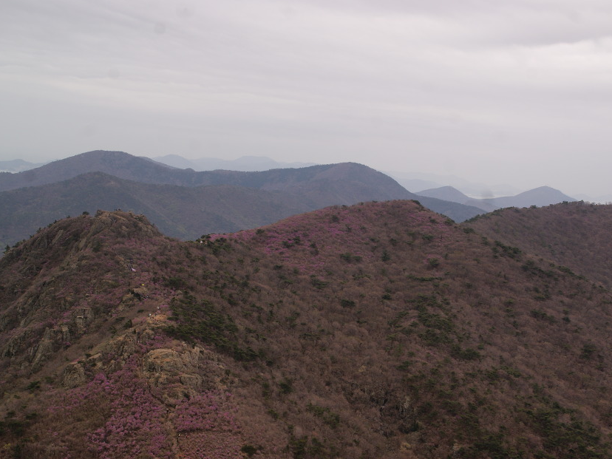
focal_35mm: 58
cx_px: 295
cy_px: 230
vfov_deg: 25.4
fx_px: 1017
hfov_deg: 33.5
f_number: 9
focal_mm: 35
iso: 100
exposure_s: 1/80
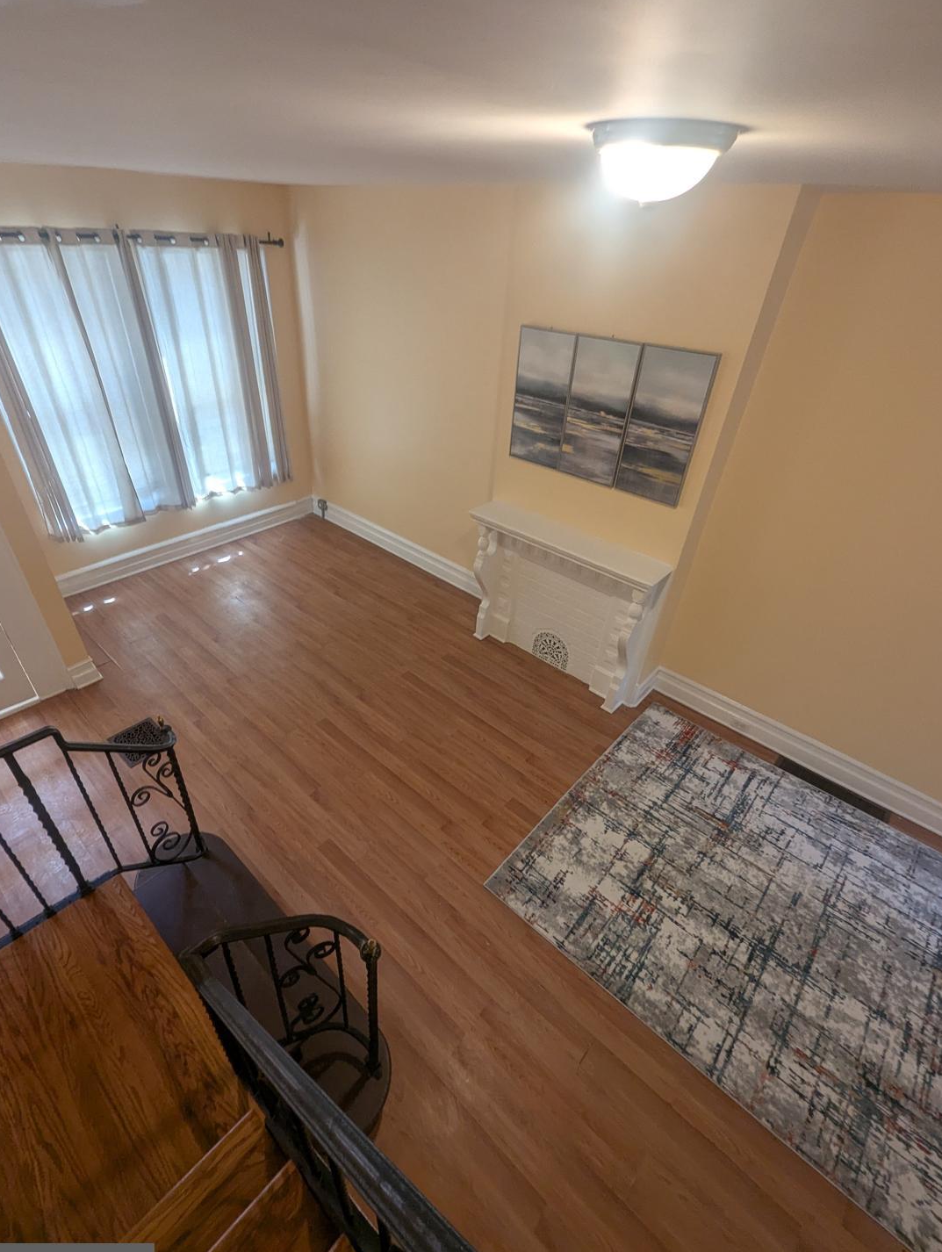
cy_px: 641
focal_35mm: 14
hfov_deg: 85.7
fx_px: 507
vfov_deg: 102.0
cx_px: 442
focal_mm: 1.95
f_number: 2.2
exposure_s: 1/24
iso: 62
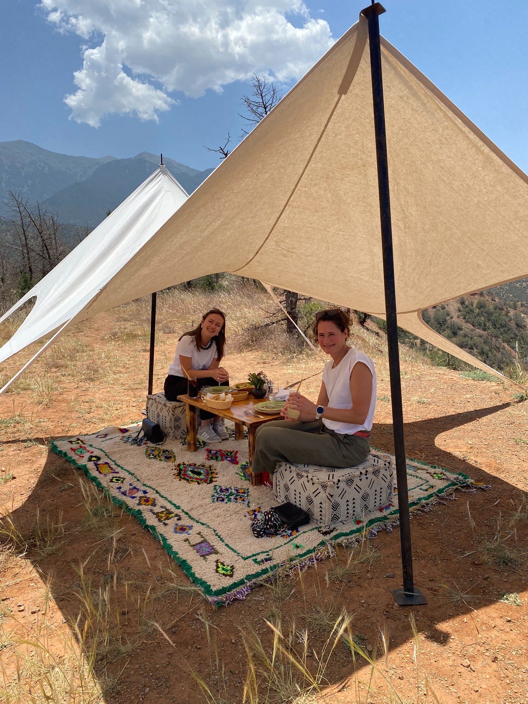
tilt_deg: -5.9
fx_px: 529
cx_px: 264
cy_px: 352
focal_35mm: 26
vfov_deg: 67.3
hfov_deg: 53.1
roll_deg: +0.8
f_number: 1.8
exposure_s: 1/3205
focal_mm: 4.25
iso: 32
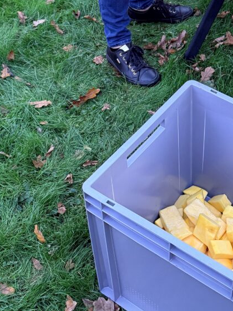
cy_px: 7
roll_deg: -1.5
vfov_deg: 30.2
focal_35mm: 60
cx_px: 233
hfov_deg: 23.4
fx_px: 538
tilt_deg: -33.9
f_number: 1.78
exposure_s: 1/60
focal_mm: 6.76
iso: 250
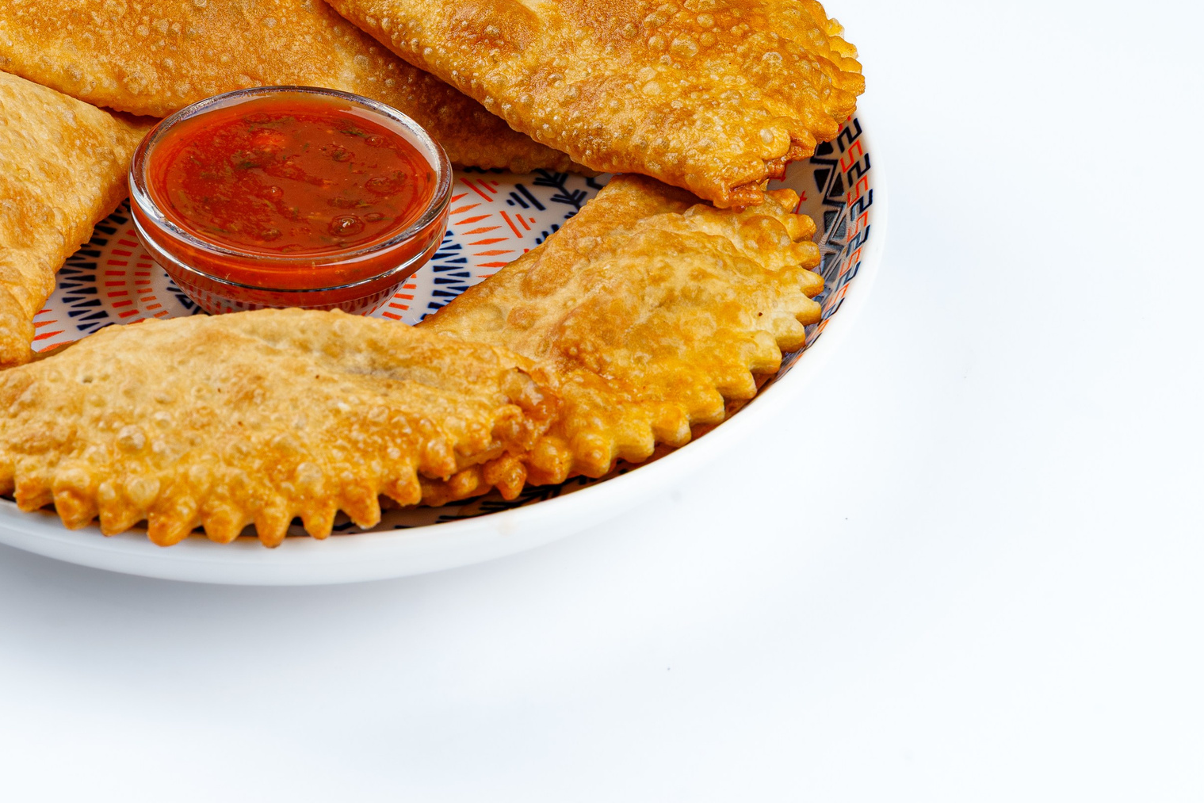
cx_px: 271
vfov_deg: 7.7
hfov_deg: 11.6
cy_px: 141
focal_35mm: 177
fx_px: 5920
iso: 80
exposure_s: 1/100
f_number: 14
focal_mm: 105
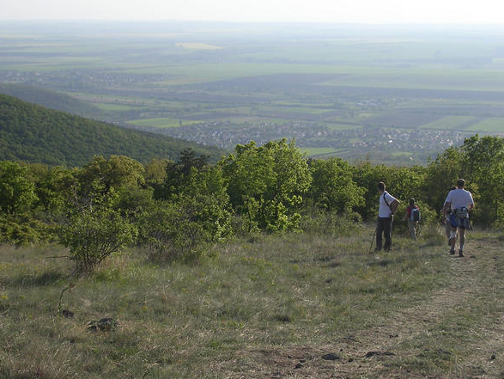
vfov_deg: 20.2
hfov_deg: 26.7
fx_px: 1064
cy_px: 193
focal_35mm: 73
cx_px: 230
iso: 100
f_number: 3.6
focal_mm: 10.2
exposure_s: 1/502
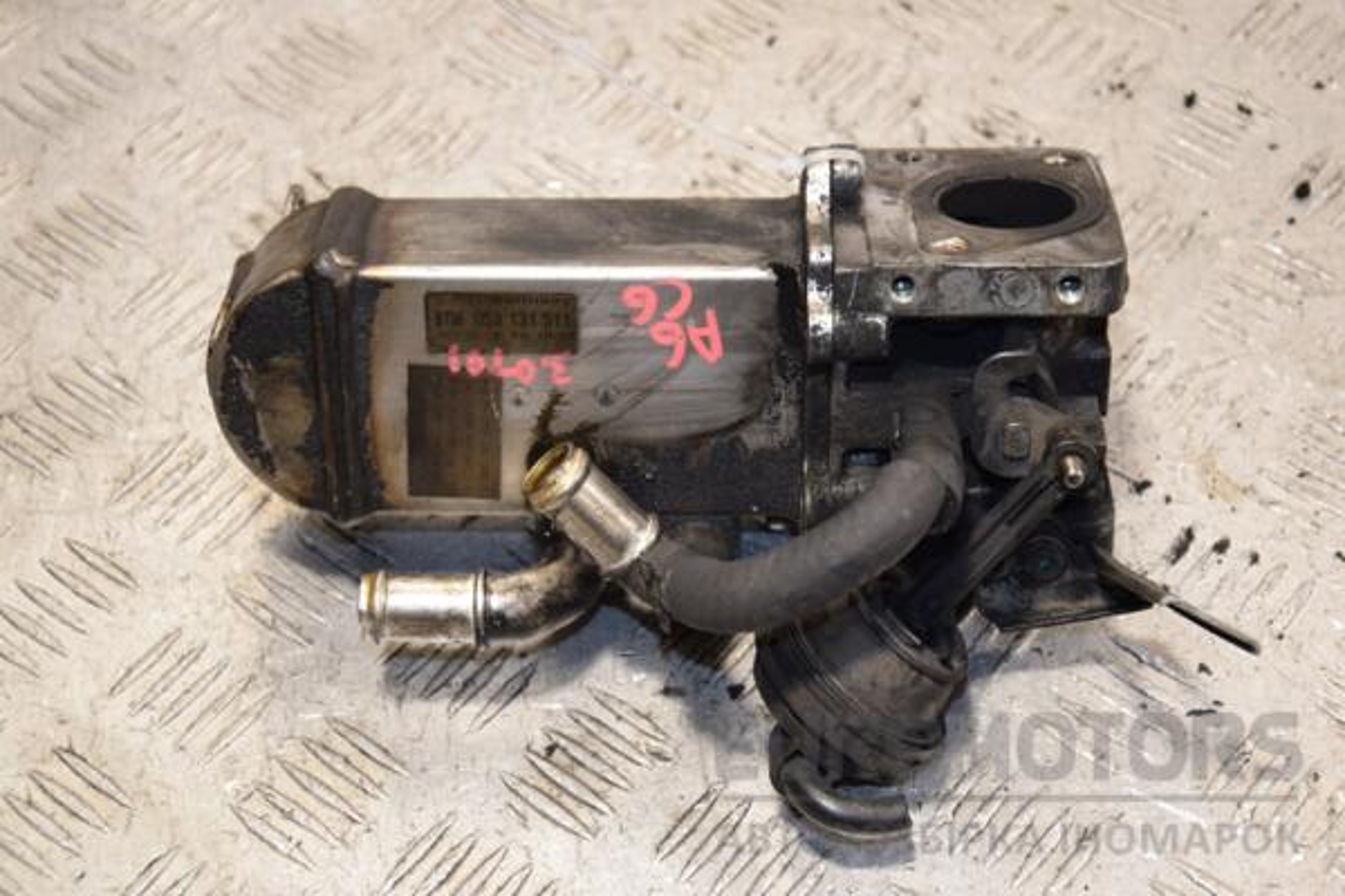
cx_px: 672
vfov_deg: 18.2
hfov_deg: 27.0
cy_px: 448
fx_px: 2802
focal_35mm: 75
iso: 800
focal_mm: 50
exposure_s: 1/125
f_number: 5
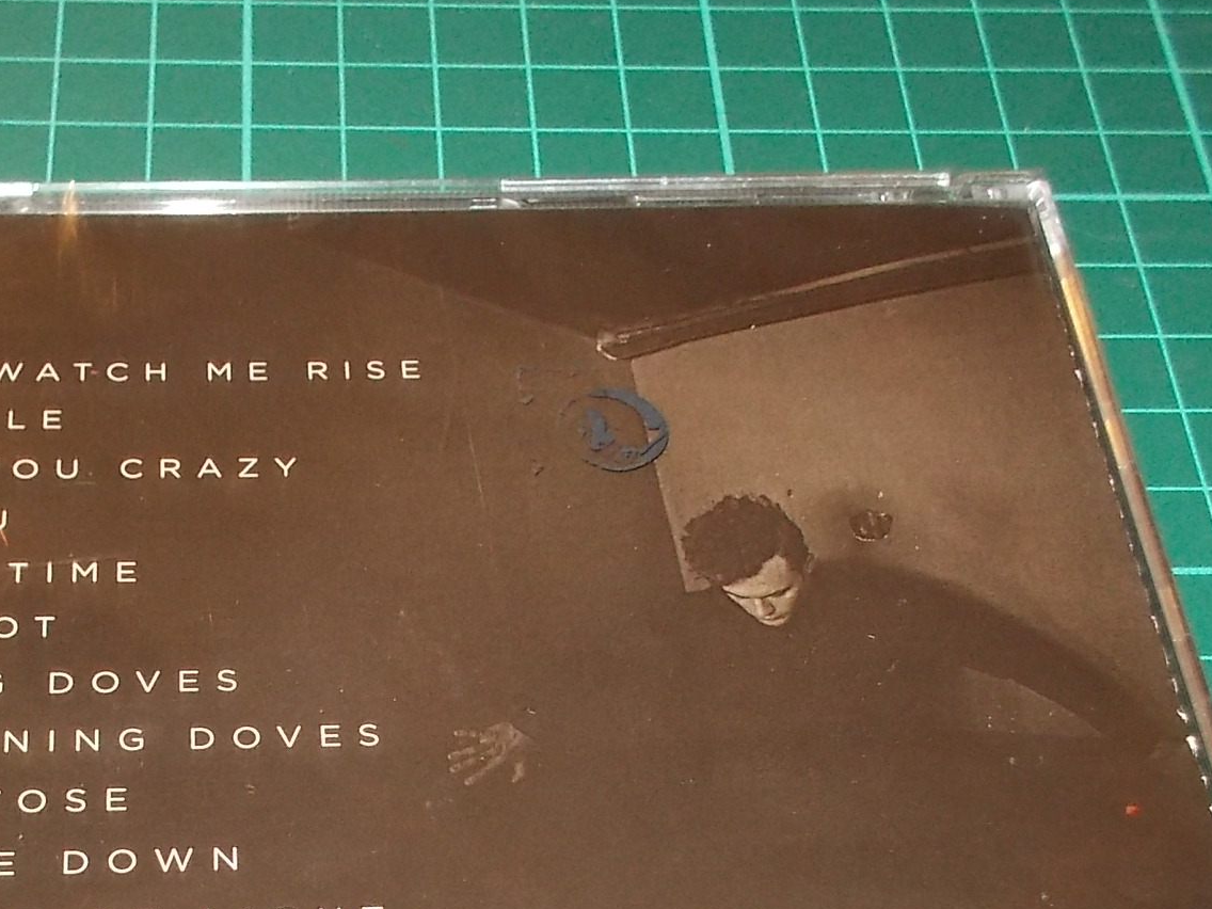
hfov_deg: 32.9
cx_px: 403
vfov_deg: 24.2
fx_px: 2031
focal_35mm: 58
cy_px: 893
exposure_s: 1/30
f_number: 3.3
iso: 200
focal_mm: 4.1
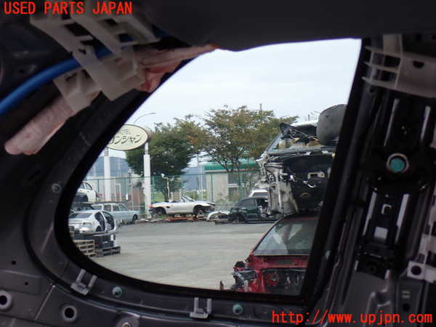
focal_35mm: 82
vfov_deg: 18.0
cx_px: 218
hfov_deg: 23.8
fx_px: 1033
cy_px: 164
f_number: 4.3
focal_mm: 14.62
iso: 200
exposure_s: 1/80
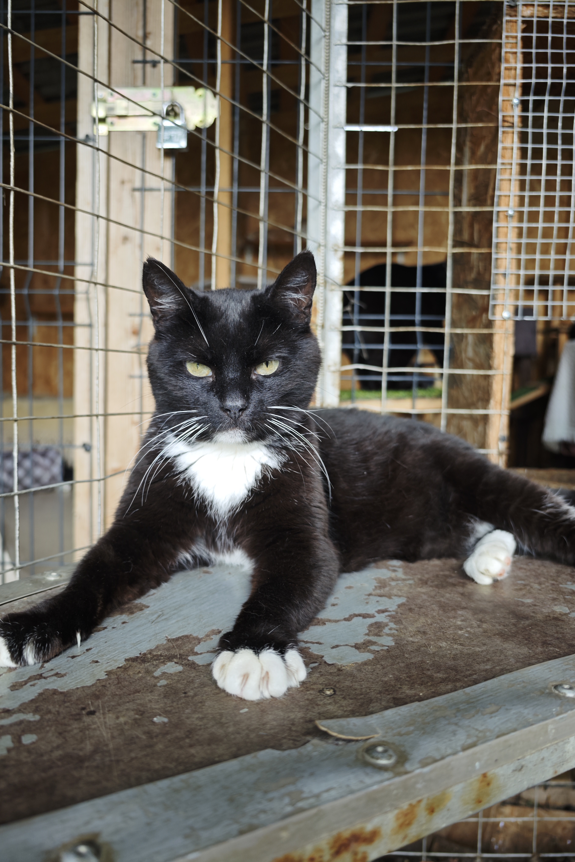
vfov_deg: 73.7
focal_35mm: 24
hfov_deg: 53.1
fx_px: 575
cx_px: 275
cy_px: 430
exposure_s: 1/100
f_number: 2
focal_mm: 8.72
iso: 80
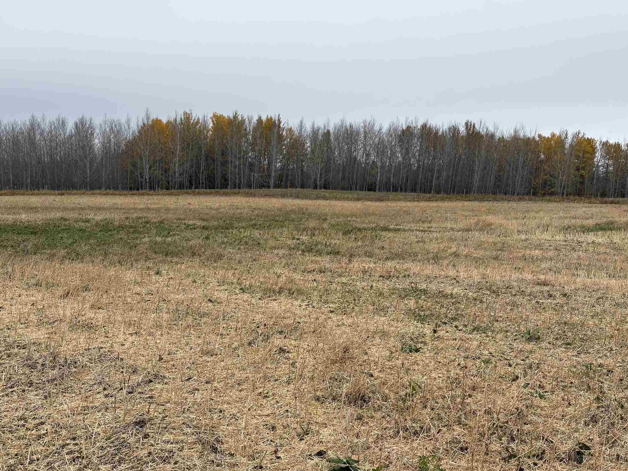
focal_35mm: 38
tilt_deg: -7.4
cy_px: 289
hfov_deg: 48.9
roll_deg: -1.5
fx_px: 689
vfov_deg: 37.5
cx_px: 339
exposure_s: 1/1196
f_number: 1.6
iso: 50
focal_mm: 5.96
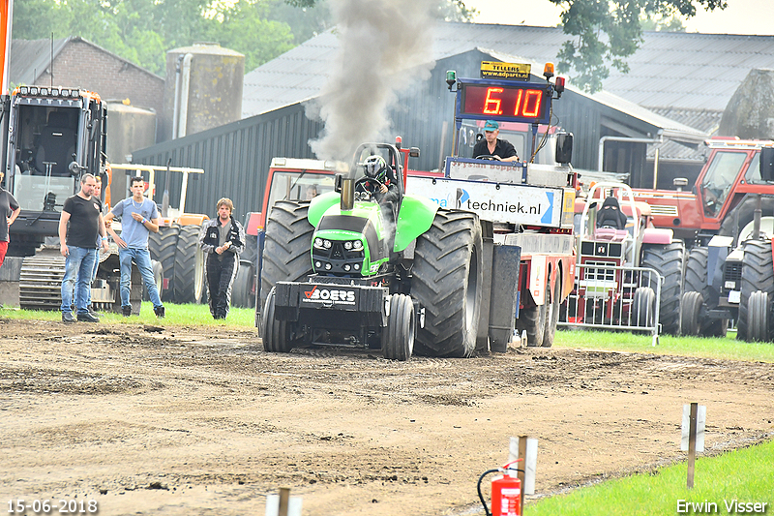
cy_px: 258
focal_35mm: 450
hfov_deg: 4.6
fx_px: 9672
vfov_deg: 3.1
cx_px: 387
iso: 500
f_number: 9
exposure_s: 1/200
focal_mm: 300
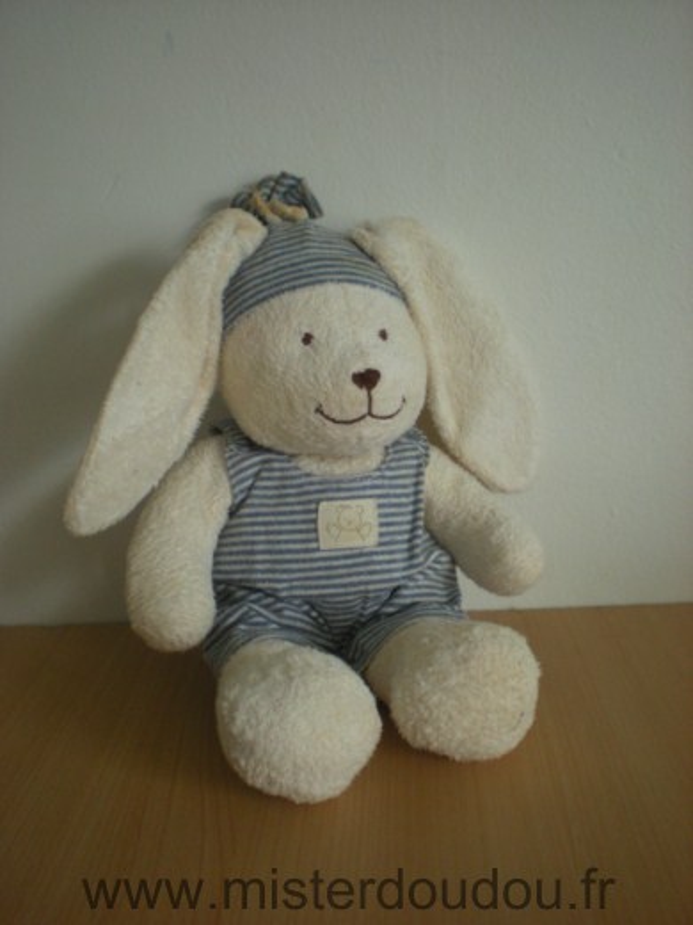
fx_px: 1014
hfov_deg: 37.7
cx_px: 346
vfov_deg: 49.0
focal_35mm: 38
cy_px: 462
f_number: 3.1
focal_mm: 6.3
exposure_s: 1/49
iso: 200
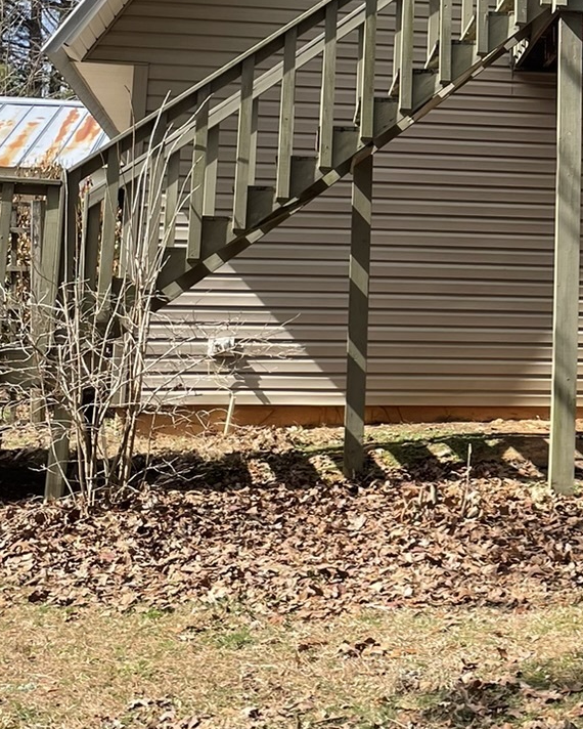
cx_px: 638
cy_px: 119
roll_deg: +0.6
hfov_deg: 20.1
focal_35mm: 73
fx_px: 1574
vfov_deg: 25.5
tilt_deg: +10.5
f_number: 1.6
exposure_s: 1/1689
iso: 32
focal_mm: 4.2
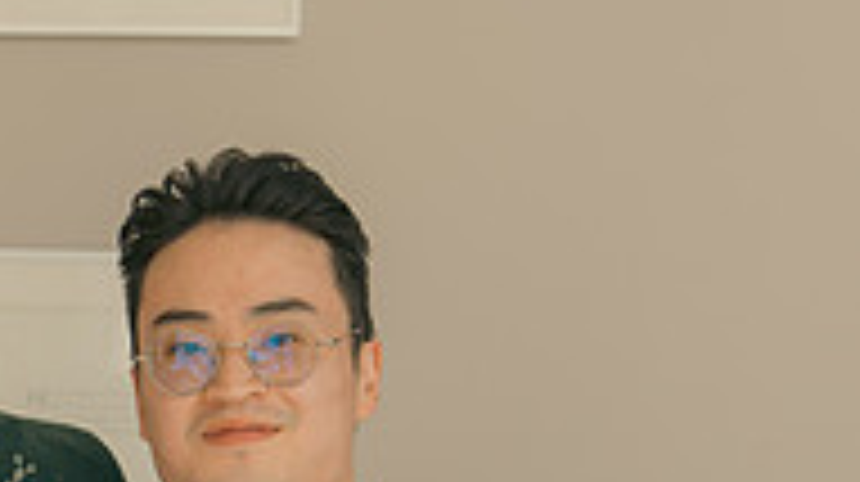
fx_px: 3622
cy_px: 764
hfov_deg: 13.1
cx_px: -216
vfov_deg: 7.5
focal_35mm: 159
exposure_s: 1/160
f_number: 3.5
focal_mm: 50
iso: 160
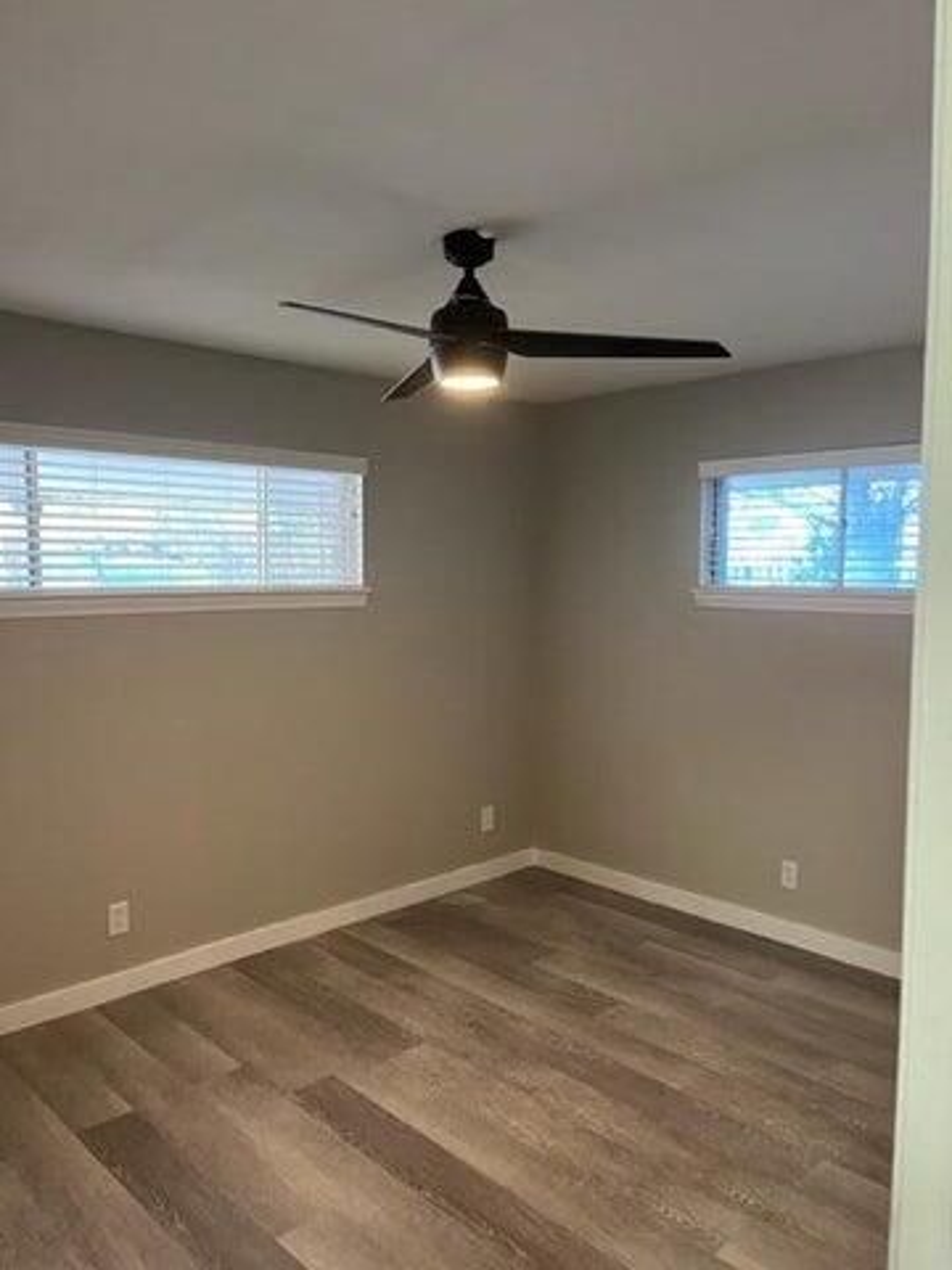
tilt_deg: -5.9
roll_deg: +0.3
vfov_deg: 67.3
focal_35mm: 26
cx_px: 476
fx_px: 953
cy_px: 635
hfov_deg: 53.1
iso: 320
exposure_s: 1/60
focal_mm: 5.1
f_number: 1.6
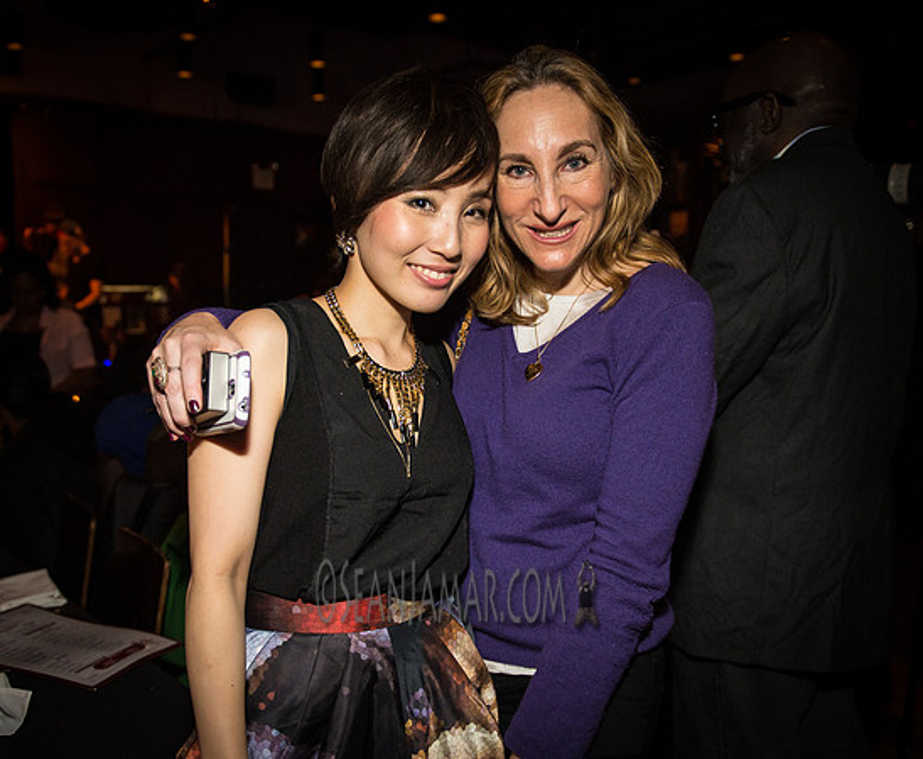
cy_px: 413
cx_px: 442
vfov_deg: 47.3
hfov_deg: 56.1
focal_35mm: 31
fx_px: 866
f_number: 2.8
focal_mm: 24
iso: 2000
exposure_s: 1/125
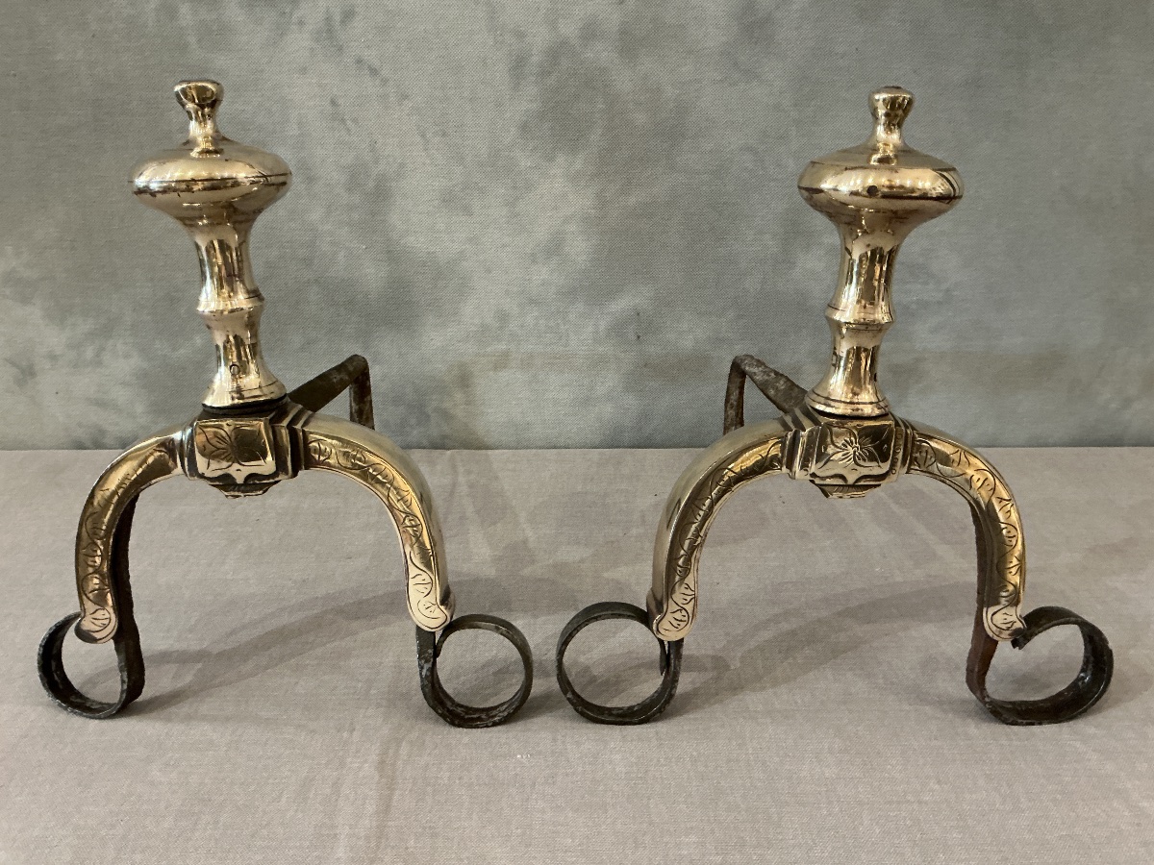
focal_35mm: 28
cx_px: 577
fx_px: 933
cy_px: 432
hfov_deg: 63.4
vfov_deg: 49.7
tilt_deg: -24.3
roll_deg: -0.2
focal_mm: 3
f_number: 1.8
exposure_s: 1/50
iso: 250
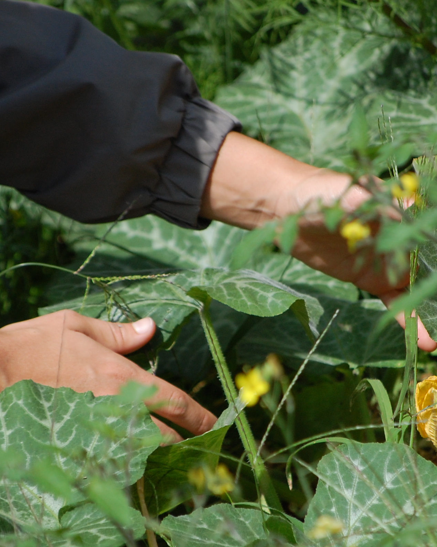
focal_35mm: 399
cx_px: 278
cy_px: 339
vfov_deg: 4.8
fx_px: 6453
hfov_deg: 3.9
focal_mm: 150
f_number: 5.3
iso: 400
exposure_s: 1/2000
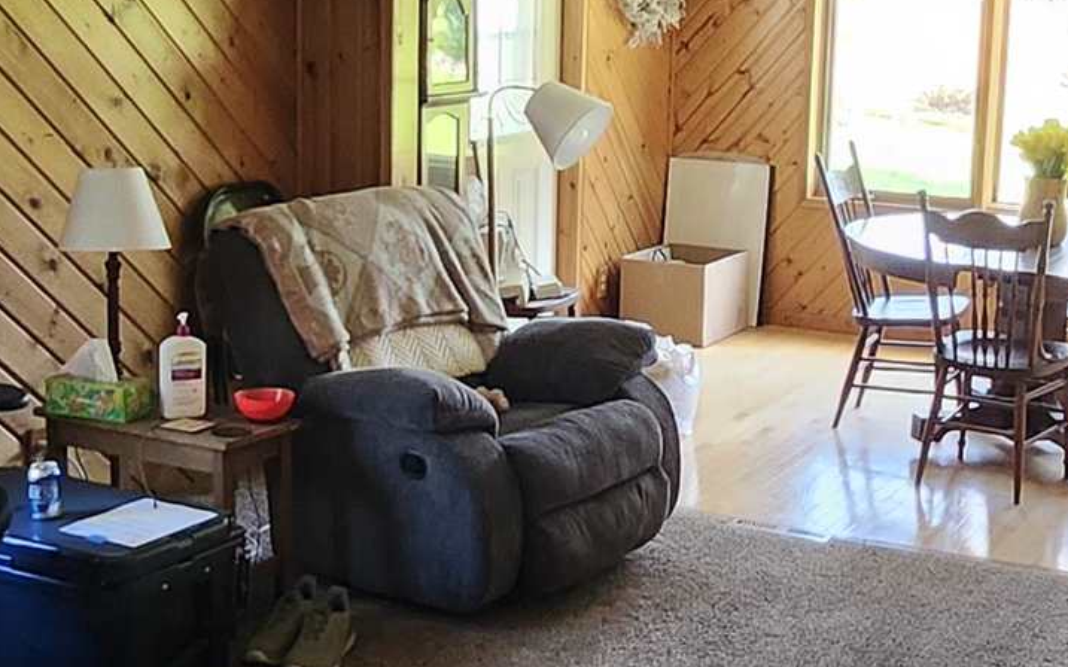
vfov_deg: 22.0
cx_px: 614
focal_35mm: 59
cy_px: 323
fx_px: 1717
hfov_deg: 34.5
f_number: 2.2
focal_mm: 1.74
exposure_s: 1/30
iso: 320
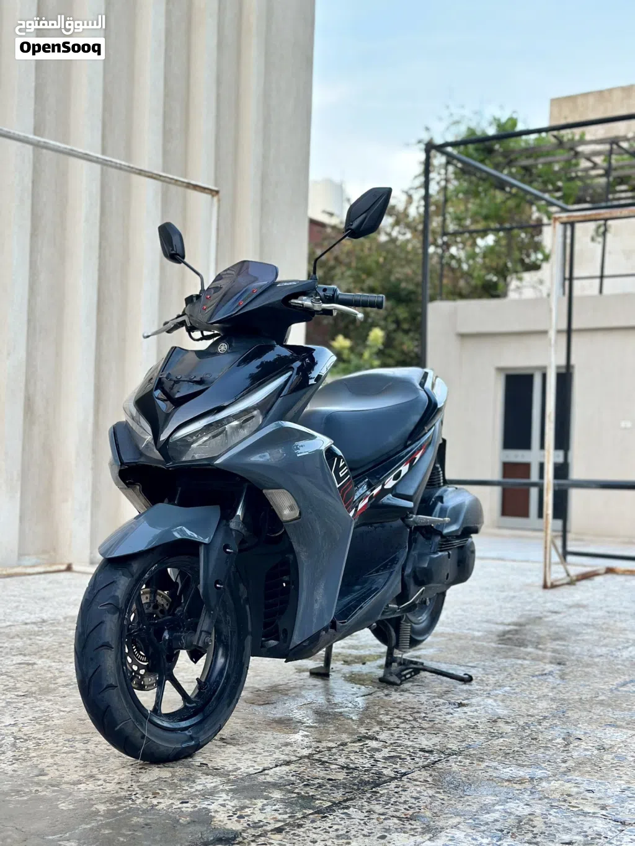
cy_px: 423
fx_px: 1174
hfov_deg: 30.3
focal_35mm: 48
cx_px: 318
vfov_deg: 39.7
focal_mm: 6.86
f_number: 1.78
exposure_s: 1/161
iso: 80
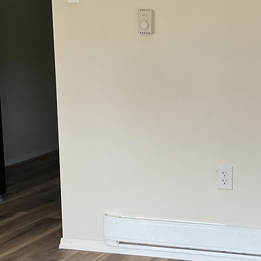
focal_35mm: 90
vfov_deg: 19.2
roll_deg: +1.2
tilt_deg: -12.6
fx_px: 768
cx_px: 180
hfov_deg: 19.2
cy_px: 189
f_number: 1.8
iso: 50
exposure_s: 1/60
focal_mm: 3
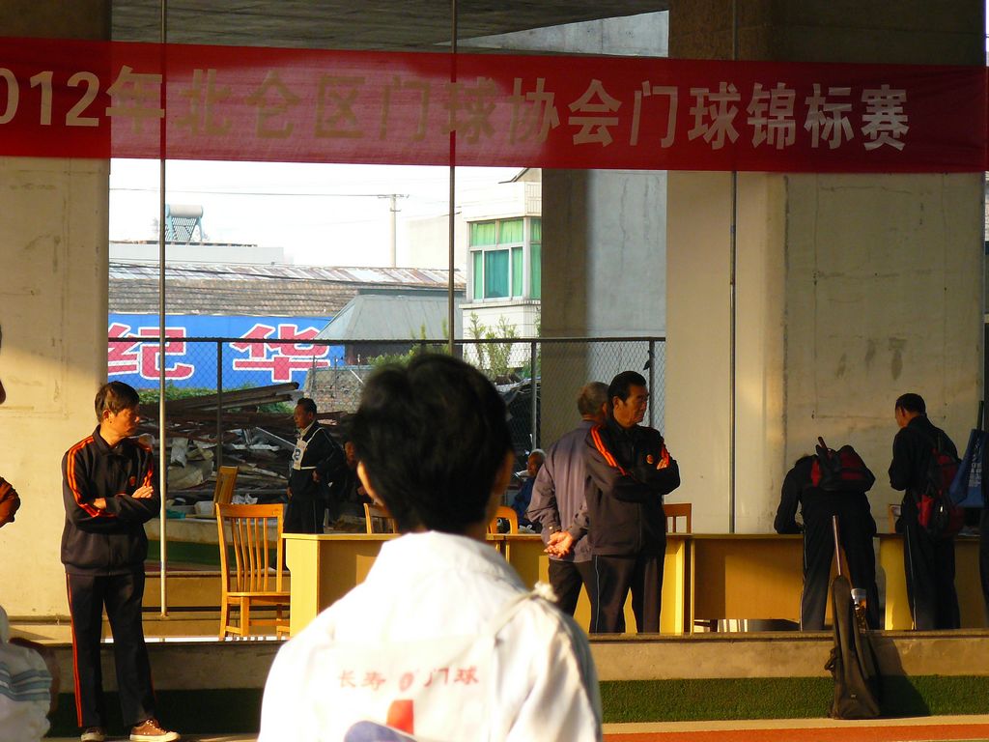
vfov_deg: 8.5
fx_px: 5000
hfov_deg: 11.3
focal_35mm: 175
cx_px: 494
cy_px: 371
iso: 200
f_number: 4
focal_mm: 29.1
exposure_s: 1/125
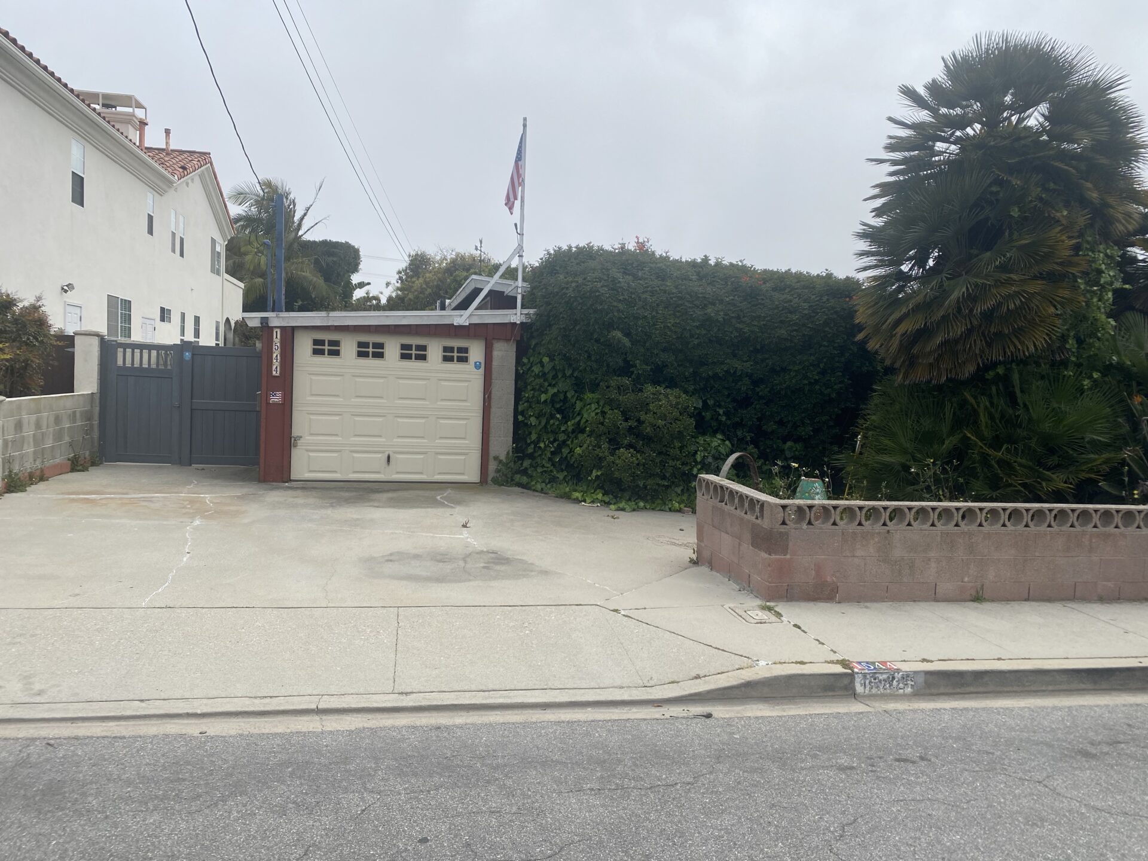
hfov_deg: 67.3
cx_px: 574
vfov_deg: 53.1
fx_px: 862
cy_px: 430
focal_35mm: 26
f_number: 1.8
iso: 32
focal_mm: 4.25
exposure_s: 1/3984
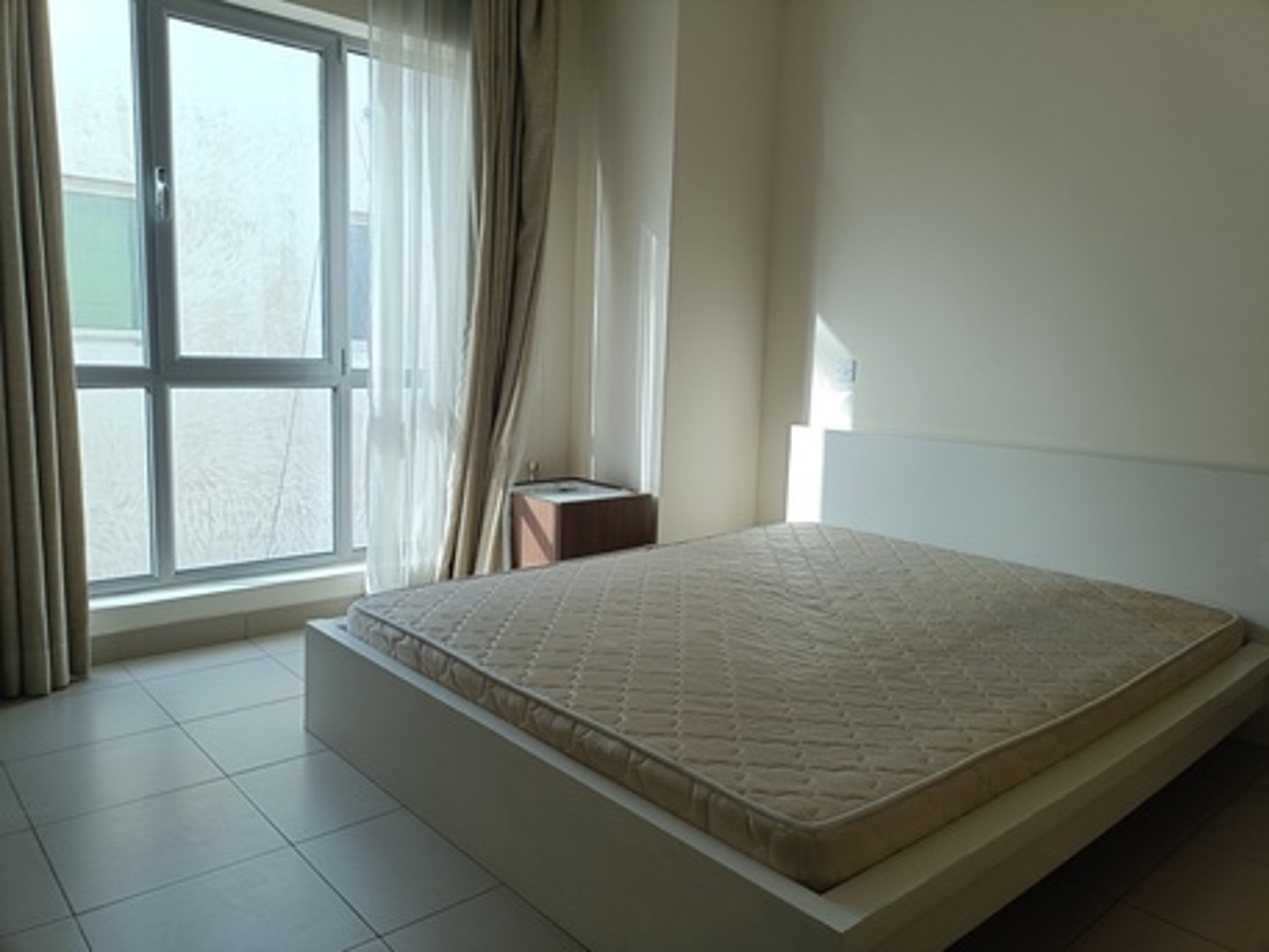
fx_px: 917
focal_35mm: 25
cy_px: 476
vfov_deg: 54.9
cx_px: 634
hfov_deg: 69.4
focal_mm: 4.7
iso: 293
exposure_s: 1/50
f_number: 1.7
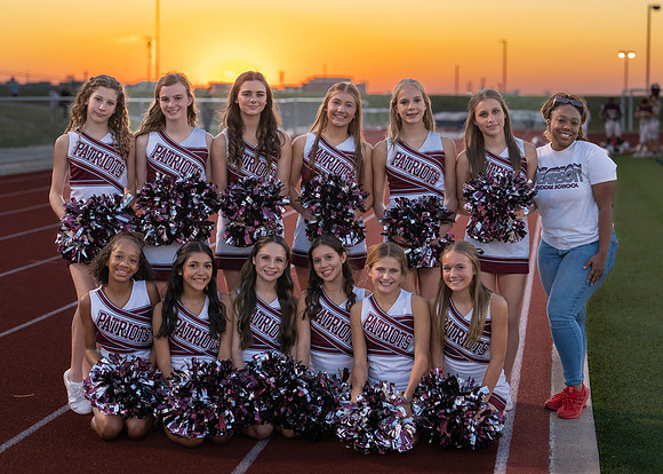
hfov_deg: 28.4
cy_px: 178
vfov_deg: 20.4
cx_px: 363
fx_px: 1310
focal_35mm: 70
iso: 100
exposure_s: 1/640
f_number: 1.8
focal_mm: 50
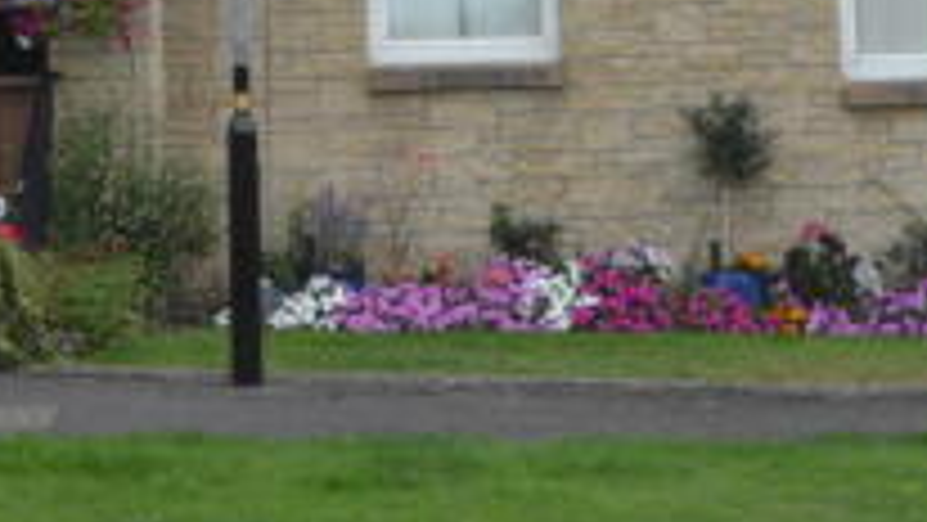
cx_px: 236
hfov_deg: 21.2
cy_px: -421
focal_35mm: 100
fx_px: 2459
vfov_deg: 11.3
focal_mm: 20
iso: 3200
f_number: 14
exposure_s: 1/800
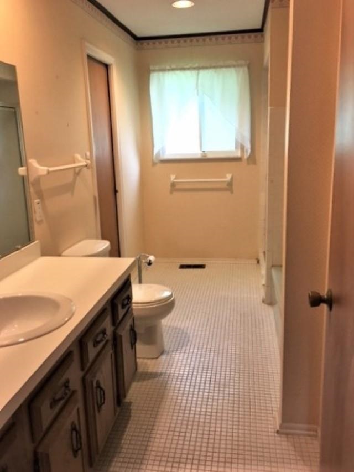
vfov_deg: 61.7
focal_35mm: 29
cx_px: 177
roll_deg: -0.1
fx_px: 395
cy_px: 236
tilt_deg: -13.9
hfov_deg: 48.2
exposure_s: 1/10
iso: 100
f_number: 2.2
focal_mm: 4.15
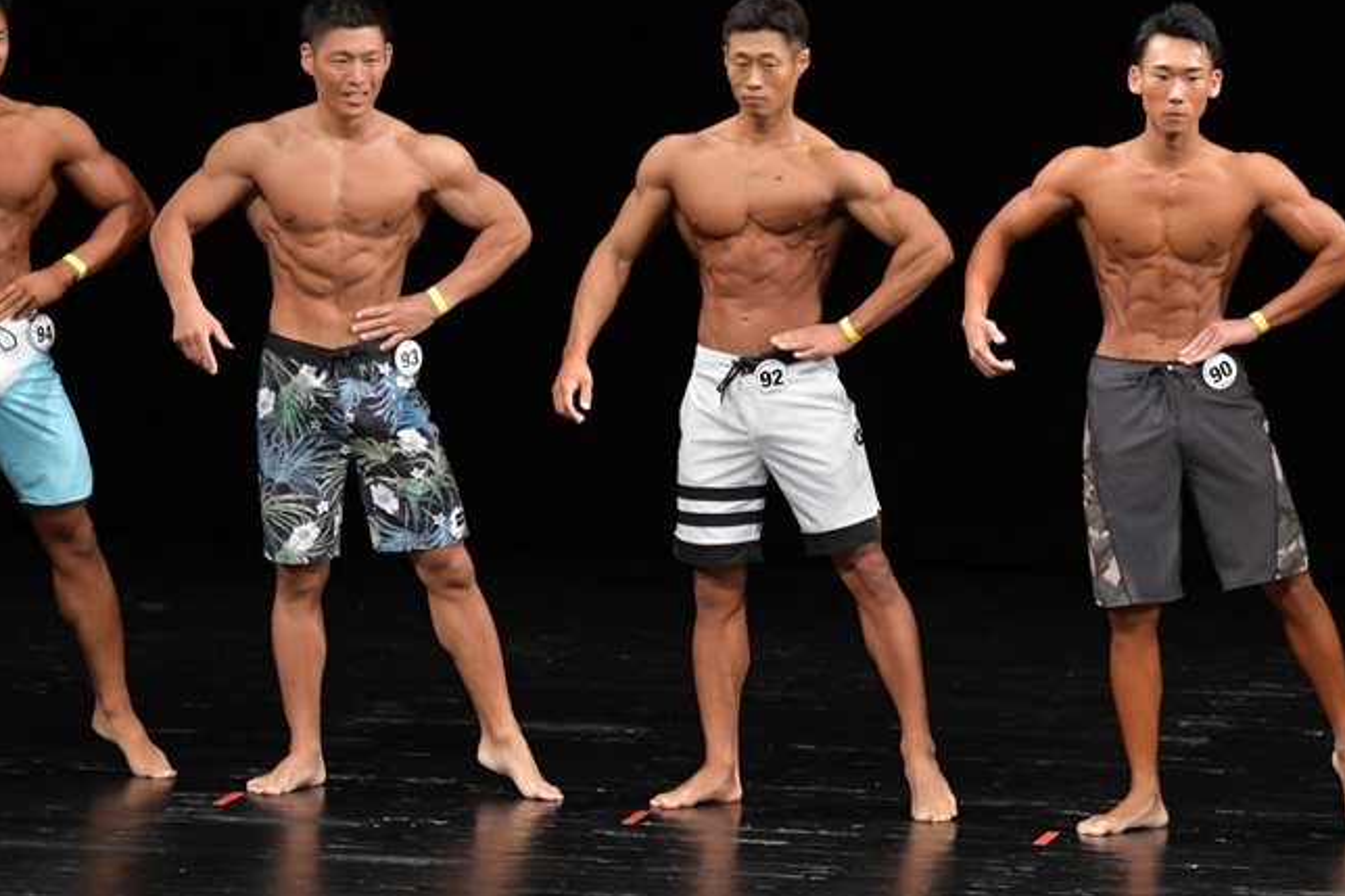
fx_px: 11466
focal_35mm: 307
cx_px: 772
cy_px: 447
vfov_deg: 4.5
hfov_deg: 6.7
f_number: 5.6
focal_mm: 170
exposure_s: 1/400
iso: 3200
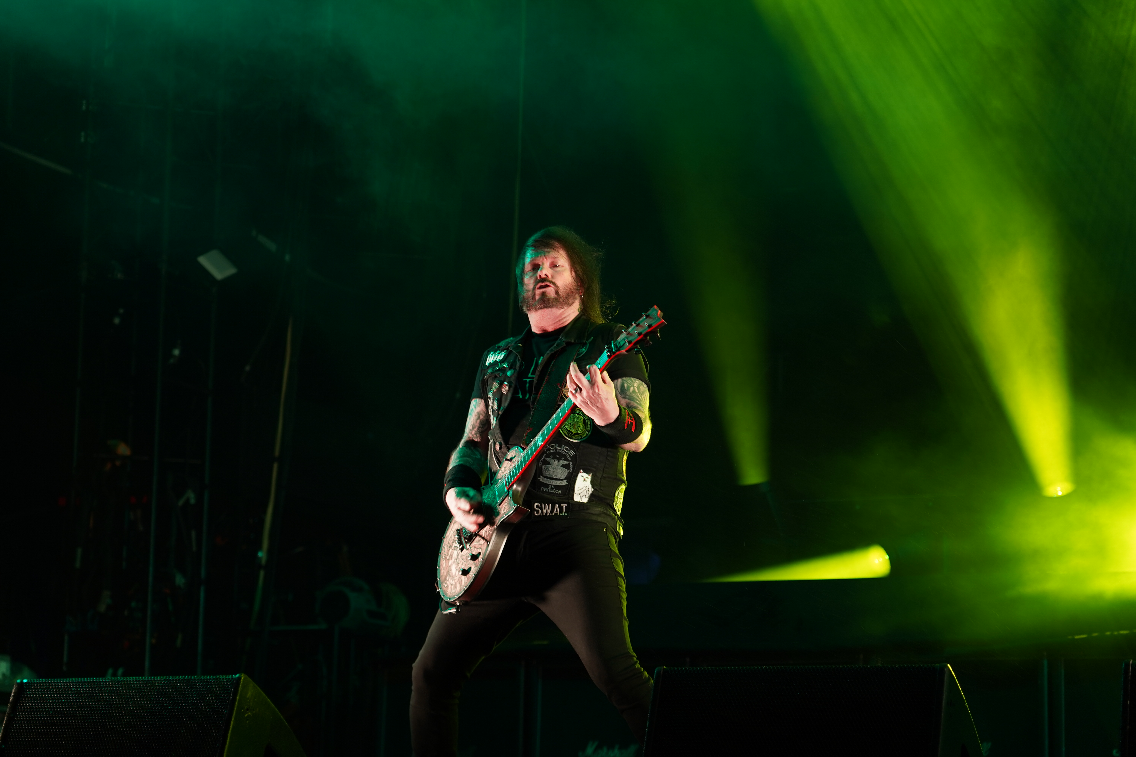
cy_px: 378
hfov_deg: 27.0
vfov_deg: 18.2
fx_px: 2366
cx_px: 568
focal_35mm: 75
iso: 250
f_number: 4
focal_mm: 75
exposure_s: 1/80
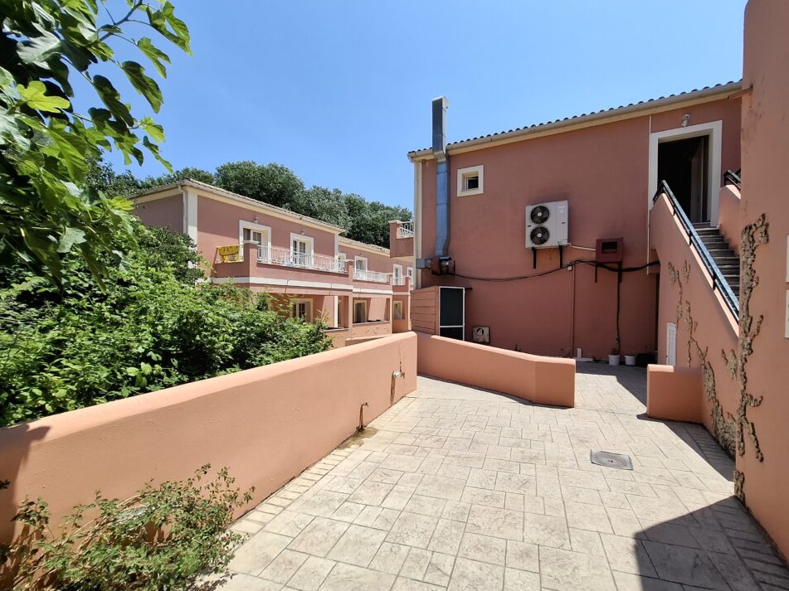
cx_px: 417
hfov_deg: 102.0
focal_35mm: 14
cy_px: 311
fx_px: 319
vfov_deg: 85.6
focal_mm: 1.74
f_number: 2.2
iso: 40
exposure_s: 1/992
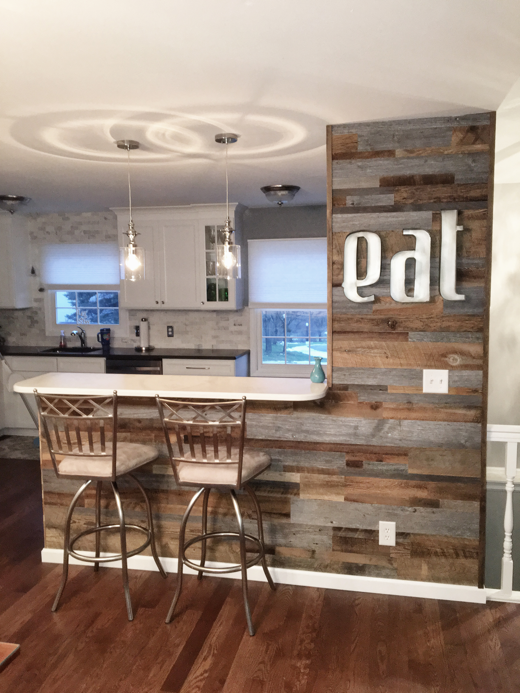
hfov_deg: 48.2
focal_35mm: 29
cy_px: 346
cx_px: 260
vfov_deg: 61.7
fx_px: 581
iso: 200
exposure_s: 1/16
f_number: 2.2
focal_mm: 4.15
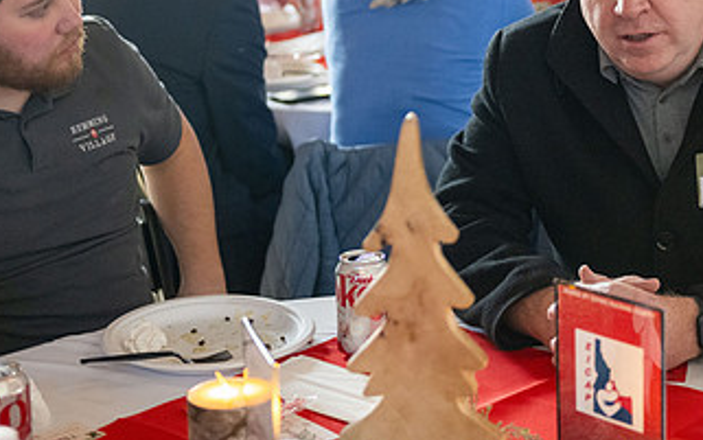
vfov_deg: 14.2
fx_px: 1764
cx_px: 482
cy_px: 126
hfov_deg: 22.4
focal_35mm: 92
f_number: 2.8
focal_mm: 50
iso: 2500
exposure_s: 1/320
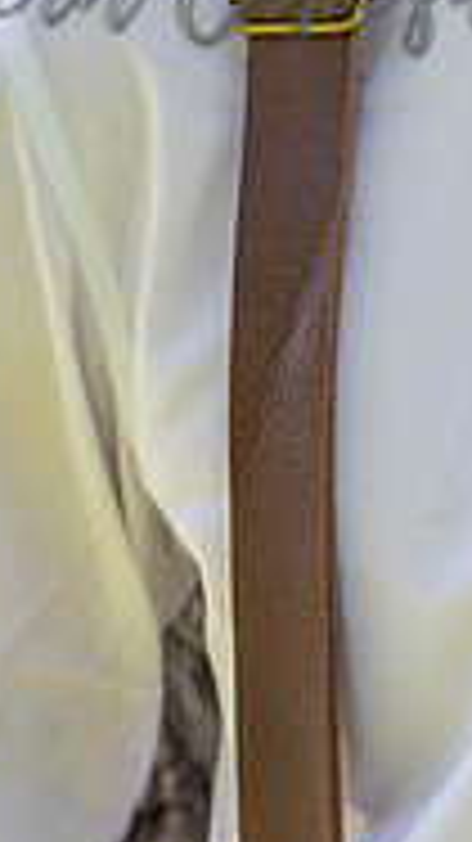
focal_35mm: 146
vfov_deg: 14.7
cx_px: 886
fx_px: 3253
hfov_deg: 8.0
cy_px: 230
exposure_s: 1/250
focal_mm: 45
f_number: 4.5
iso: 200
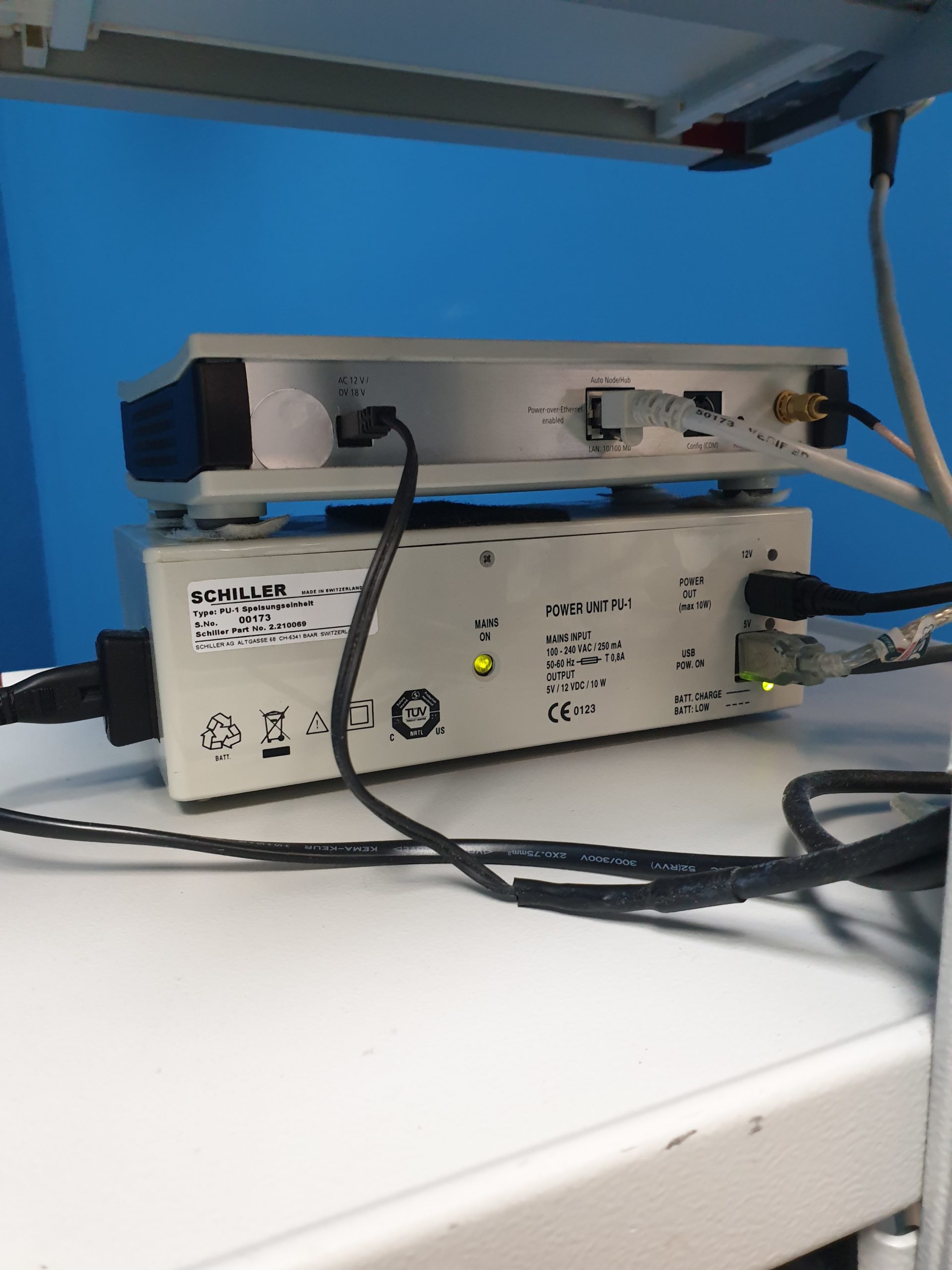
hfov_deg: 53.1
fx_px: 953
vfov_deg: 67.3
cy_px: 635
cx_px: 476
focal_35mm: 26
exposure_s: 1/50
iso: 400
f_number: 2.4
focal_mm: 4.3
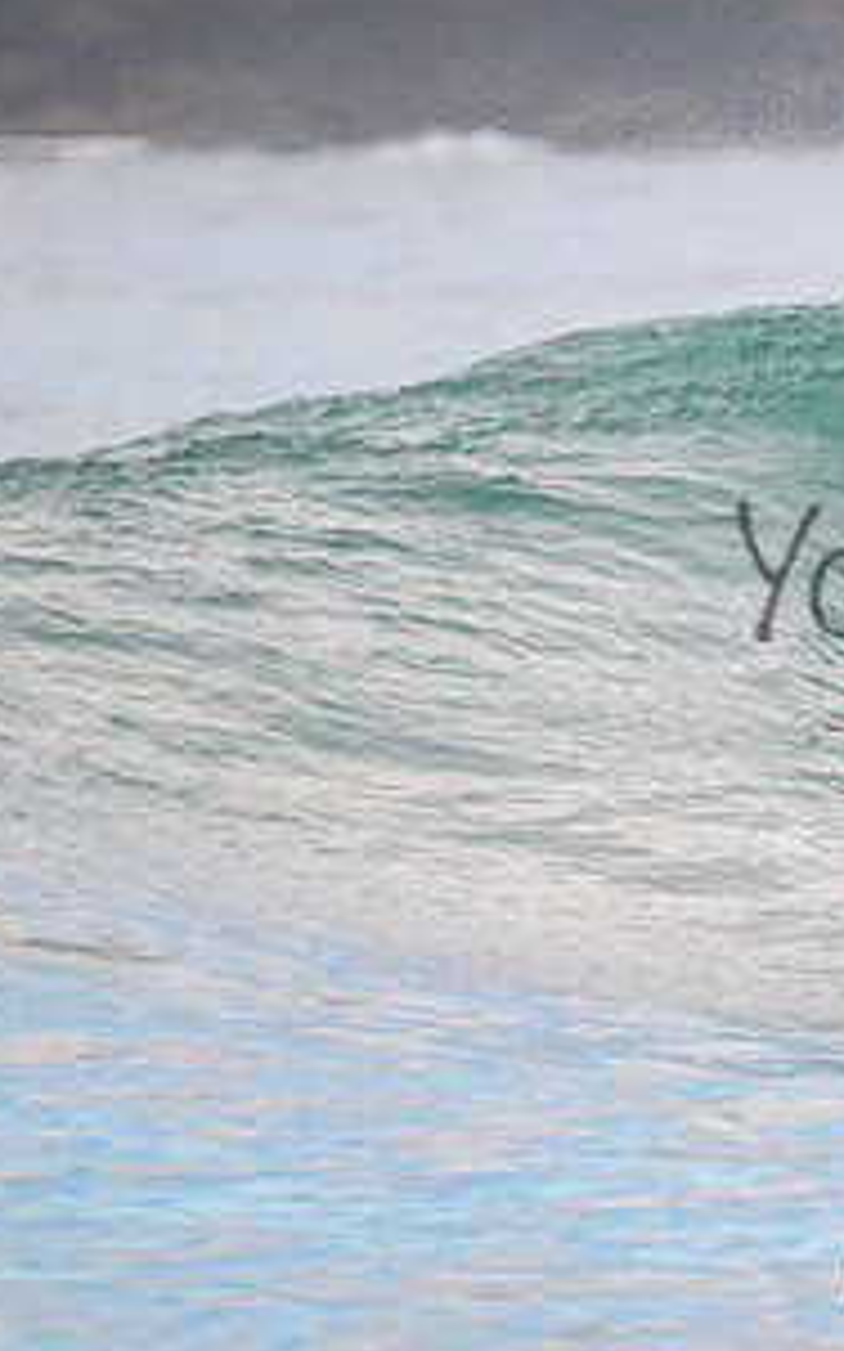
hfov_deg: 0.8
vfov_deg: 1.3
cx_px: 1199
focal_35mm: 1571
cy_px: 532
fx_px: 57845
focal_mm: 800
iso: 1400
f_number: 11
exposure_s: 1/320
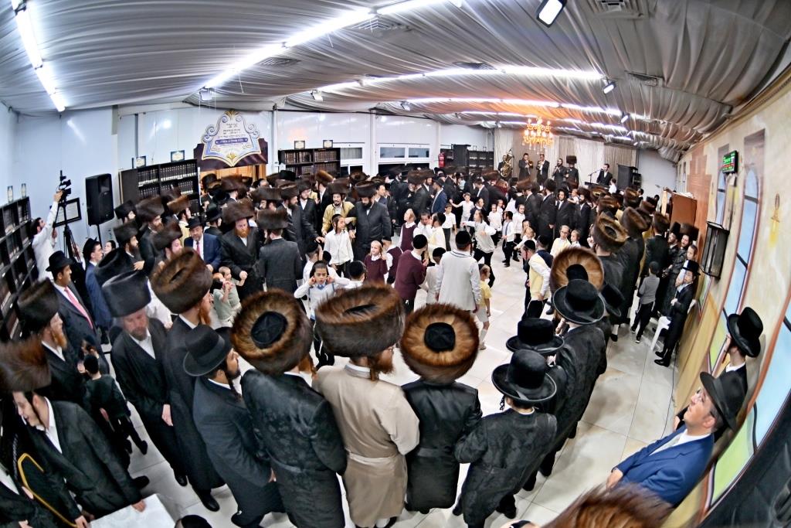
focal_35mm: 15
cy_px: 264
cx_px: 396
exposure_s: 1/250
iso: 500
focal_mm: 10.5
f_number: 2.8
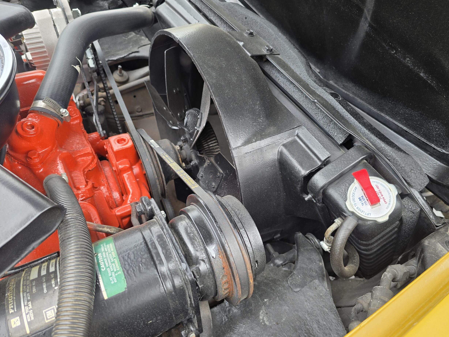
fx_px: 311
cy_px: 167
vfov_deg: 56.8
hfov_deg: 71.6
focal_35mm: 24
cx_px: 222
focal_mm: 6.3
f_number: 1.7
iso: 32
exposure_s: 1/180
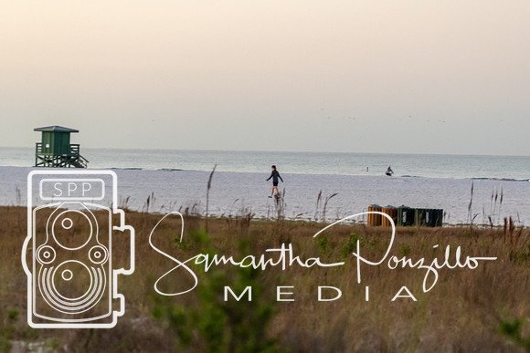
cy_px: 176
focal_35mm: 168
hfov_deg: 12.2
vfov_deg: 8.2
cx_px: 301
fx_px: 2475
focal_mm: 86
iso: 1400
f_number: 4.8
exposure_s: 1/125
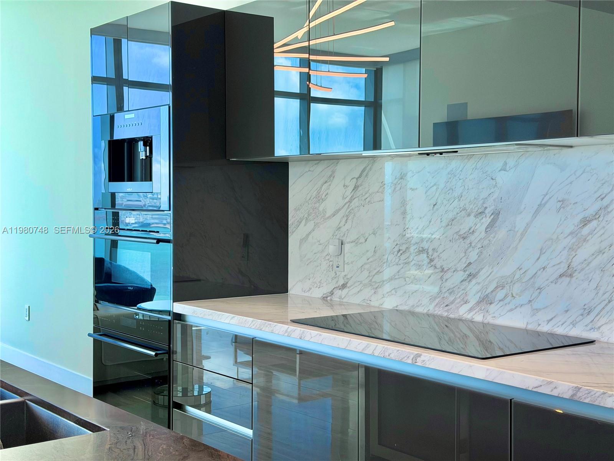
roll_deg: +0.3
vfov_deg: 30.3
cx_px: 307
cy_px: 230
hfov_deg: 39.7
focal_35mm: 48
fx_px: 851
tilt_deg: -3.5
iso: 50
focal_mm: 6.76
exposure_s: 1/183
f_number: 1.78
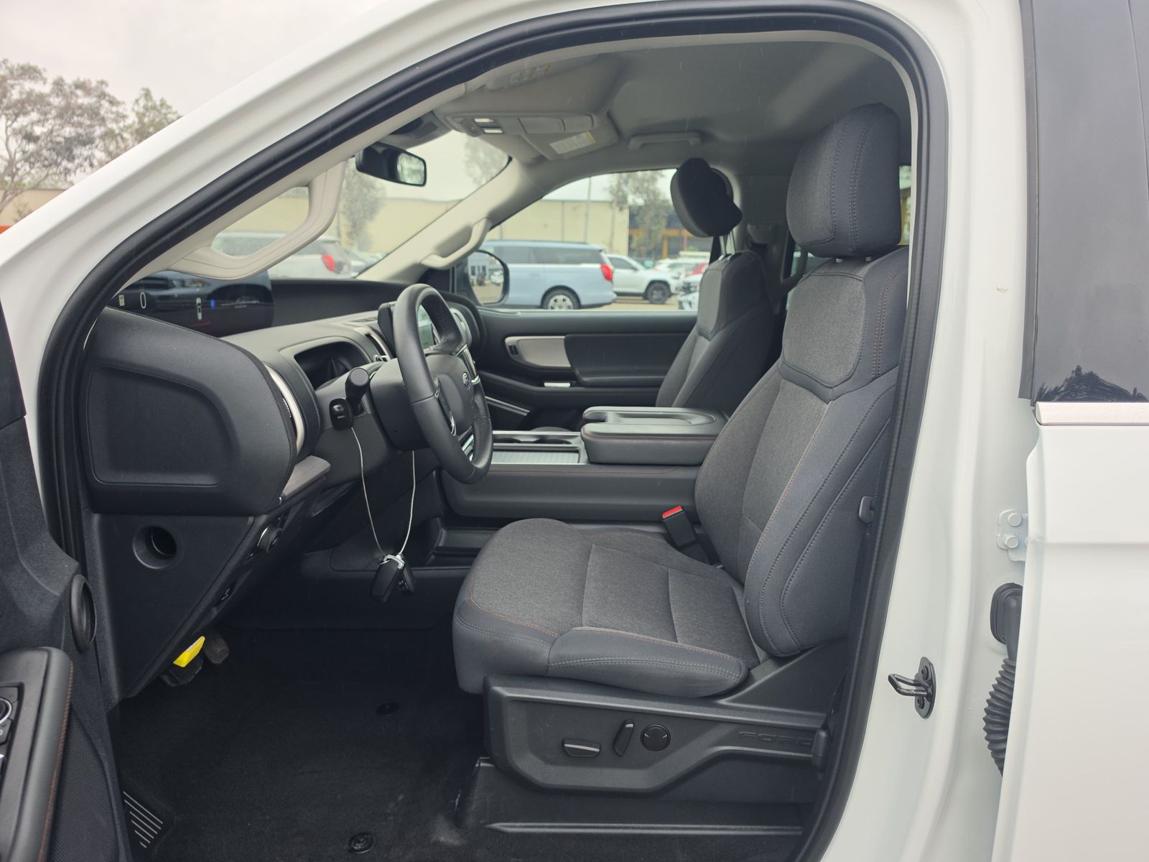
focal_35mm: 23
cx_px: 574
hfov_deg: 73.9
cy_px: 431
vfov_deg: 58.9
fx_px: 763
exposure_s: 1/134
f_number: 1.4
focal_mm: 6.5
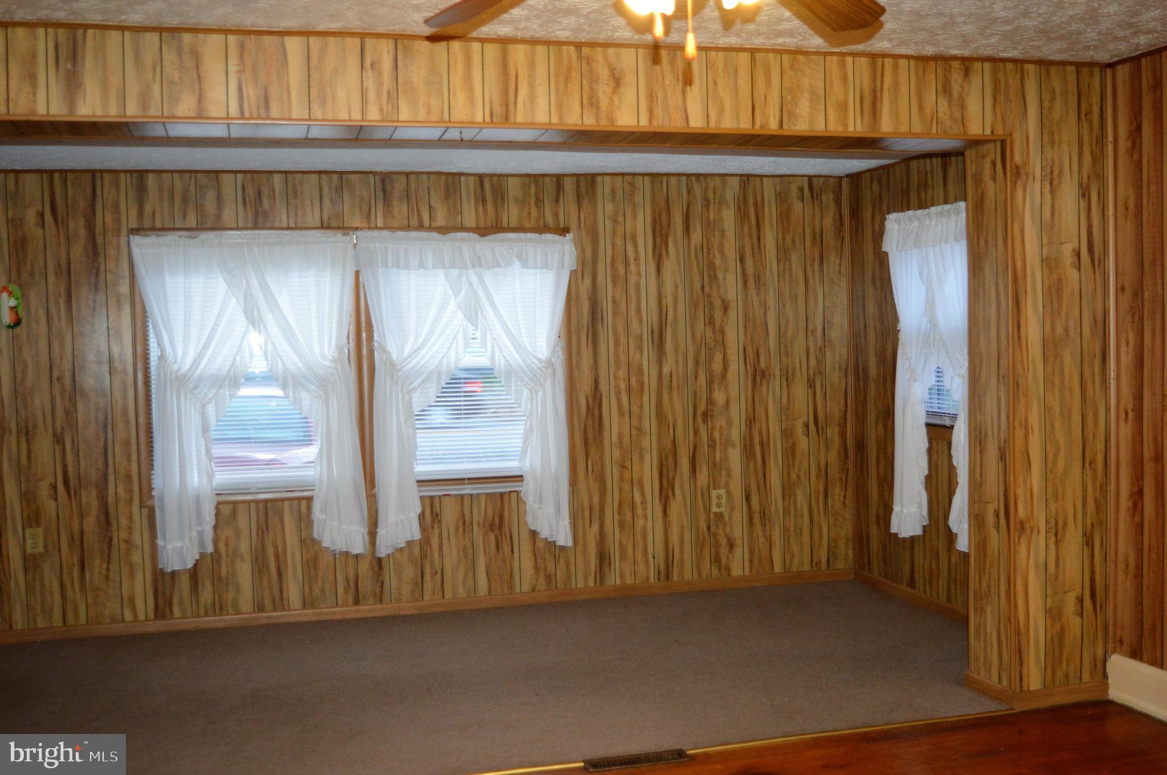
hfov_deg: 51.3
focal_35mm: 38
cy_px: 388
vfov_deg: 35.4
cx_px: 584
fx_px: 1214
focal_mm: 25
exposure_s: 1/60
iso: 1100
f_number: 4
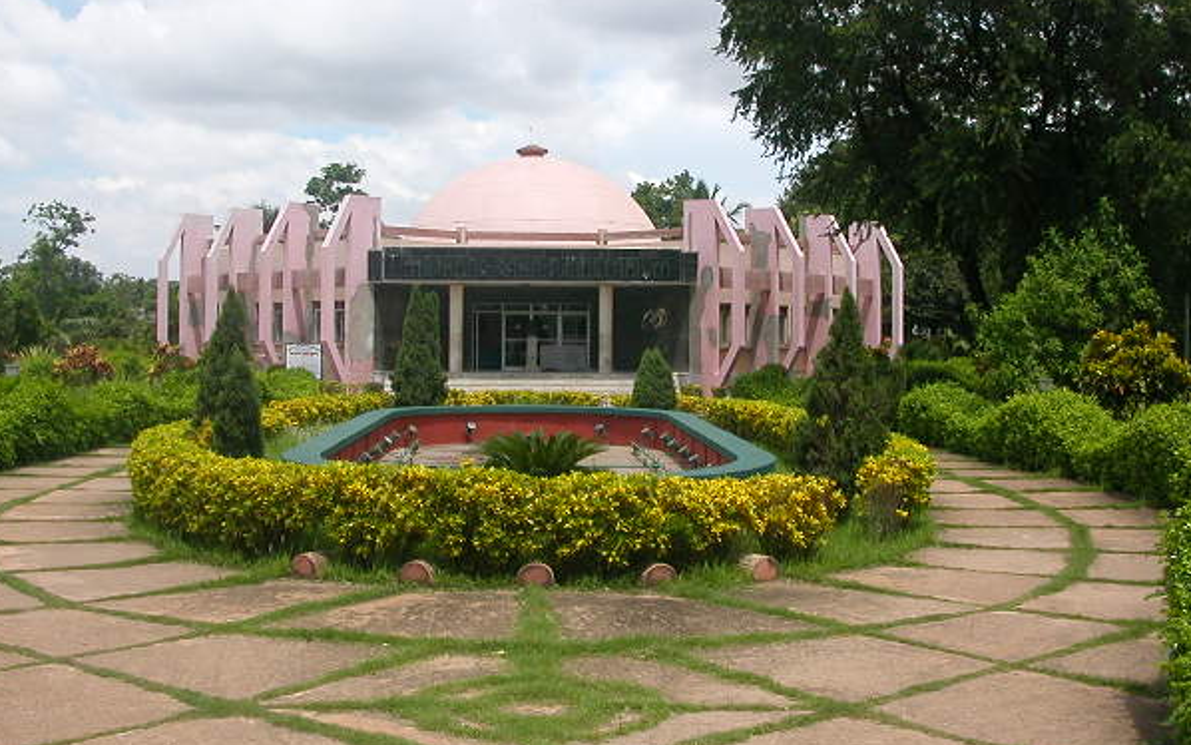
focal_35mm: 42
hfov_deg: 47.2
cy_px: 357
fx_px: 1364
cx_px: 594
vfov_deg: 30.6
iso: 100
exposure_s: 1/538
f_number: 4.5
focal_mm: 5.6
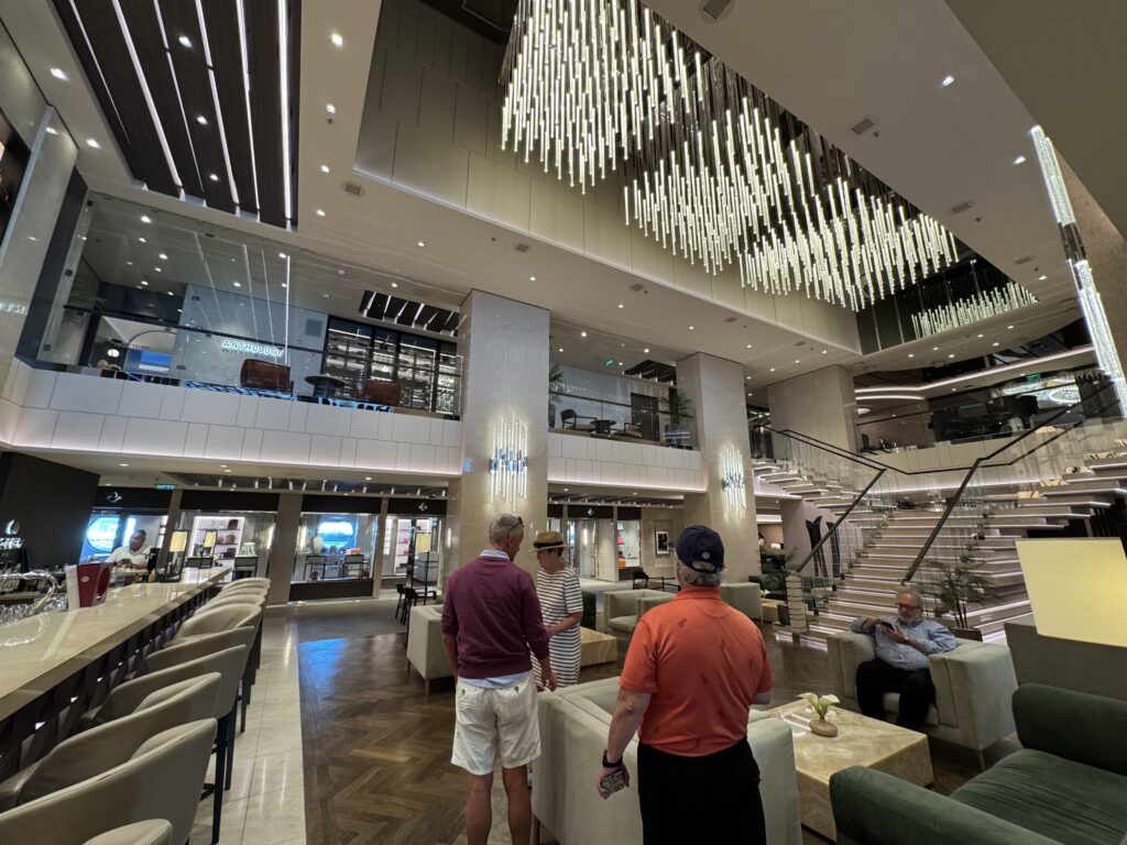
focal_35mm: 14
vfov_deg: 85.7
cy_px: 422
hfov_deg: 102.1
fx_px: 456
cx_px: 564
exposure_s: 1/83
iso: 200
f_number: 2.2
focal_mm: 2.22
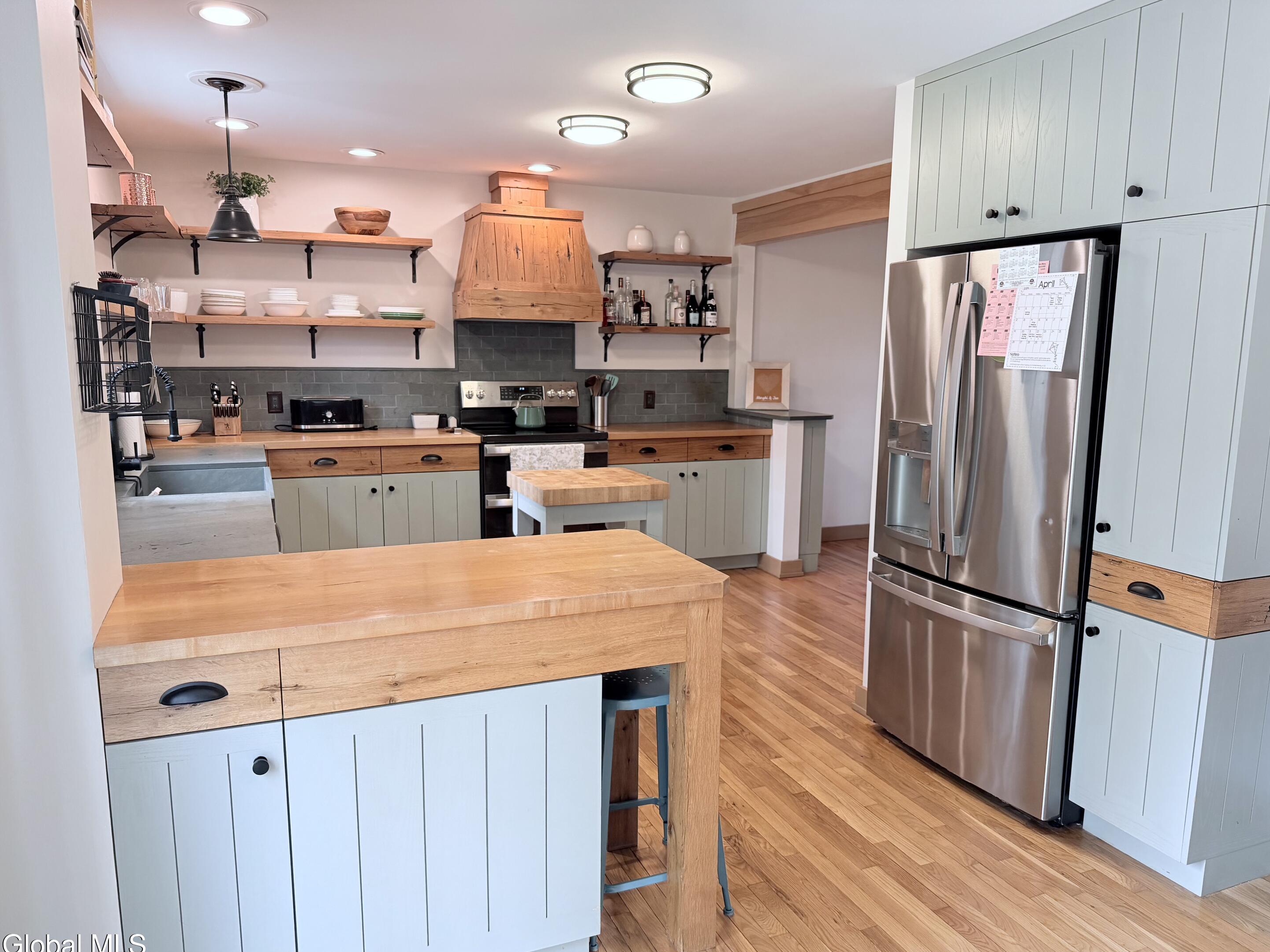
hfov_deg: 69.4
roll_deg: -0.5
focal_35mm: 25
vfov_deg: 54.9
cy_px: 495
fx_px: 917
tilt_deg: -10.0
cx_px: 661
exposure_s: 1/120
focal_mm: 6.76
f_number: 1.78
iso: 250
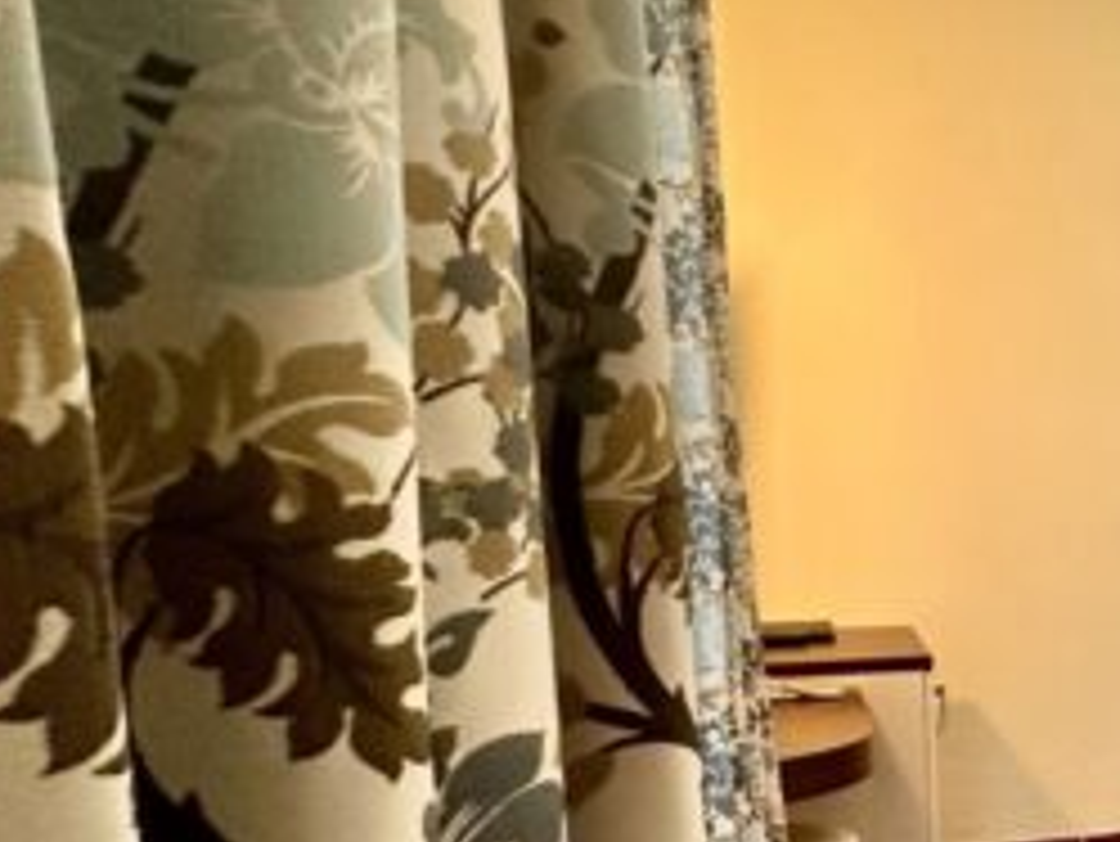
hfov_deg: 28.3
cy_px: 612
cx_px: 1664
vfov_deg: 31.7
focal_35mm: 45
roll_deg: -1.3
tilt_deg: -6.2
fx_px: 1457
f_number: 2.2
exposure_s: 1/50
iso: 200
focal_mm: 2.22
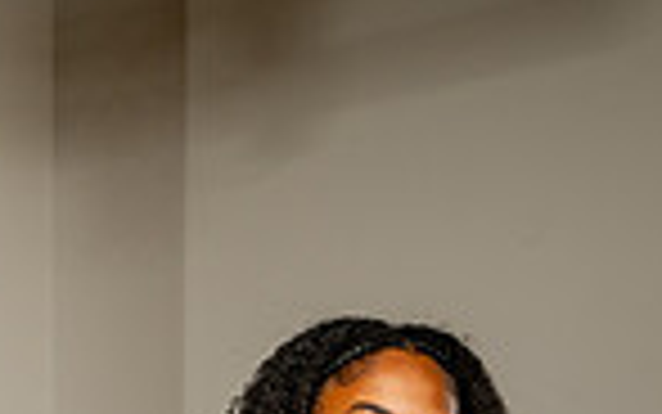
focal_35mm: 150
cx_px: 140
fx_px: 2707
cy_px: 954
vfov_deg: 8.1
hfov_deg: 13.9
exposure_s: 1/500
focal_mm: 48
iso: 250
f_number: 8
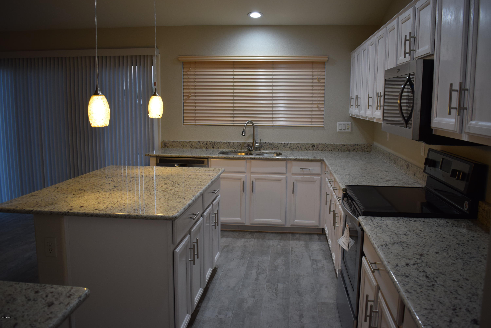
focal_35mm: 30
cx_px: 246
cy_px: 164
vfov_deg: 43.6
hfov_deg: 61.9
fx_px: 409
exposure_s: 1/60
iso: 450
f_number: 4
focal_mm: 20
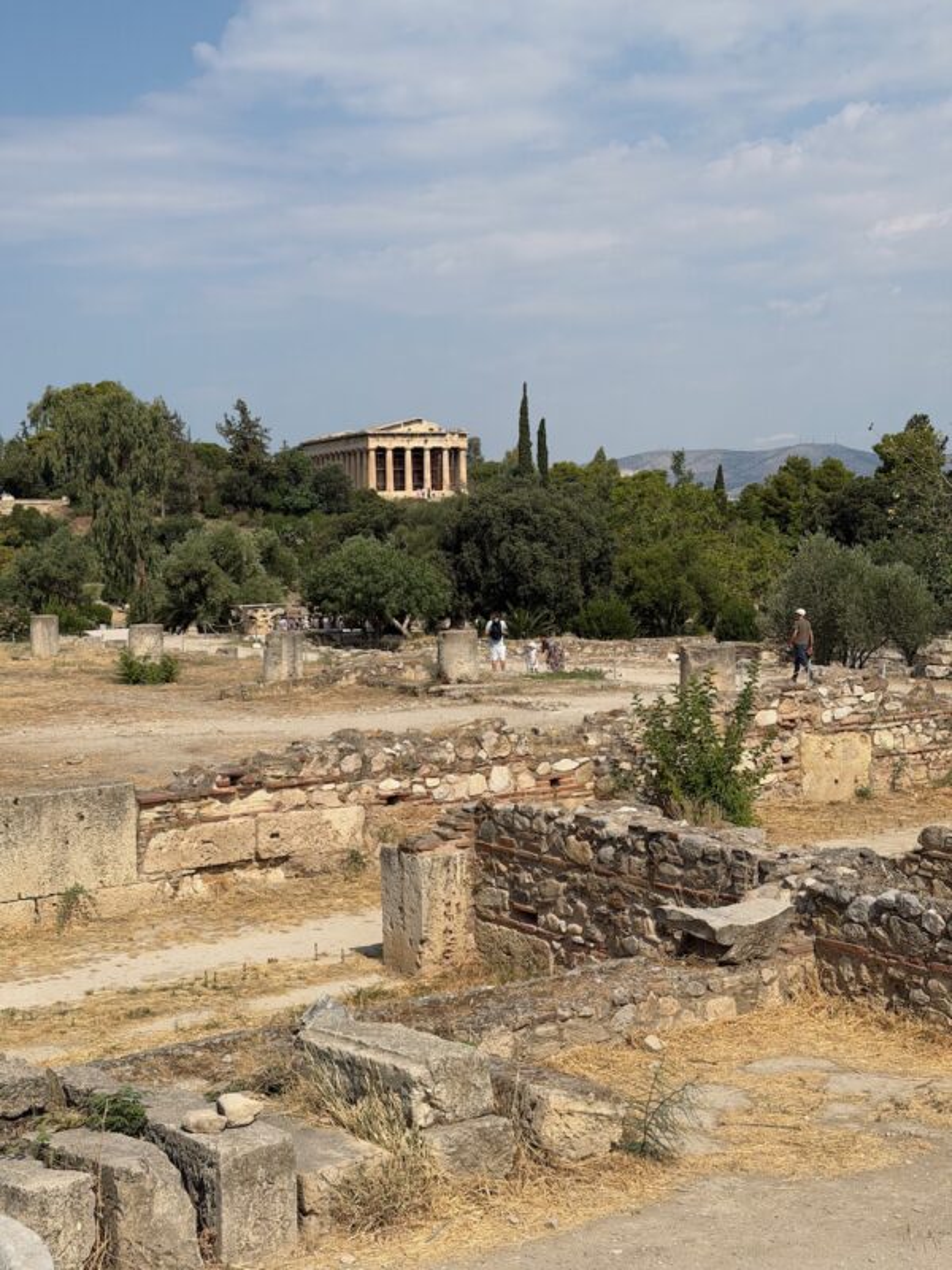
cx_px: 476
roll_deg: +1.3
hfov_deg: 30.3
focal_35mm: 48
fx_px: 1760
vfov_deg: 39.7
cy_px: 635
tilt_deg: -5.1
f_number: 1.78
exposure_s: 1/8772
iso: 64
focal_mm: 6.76
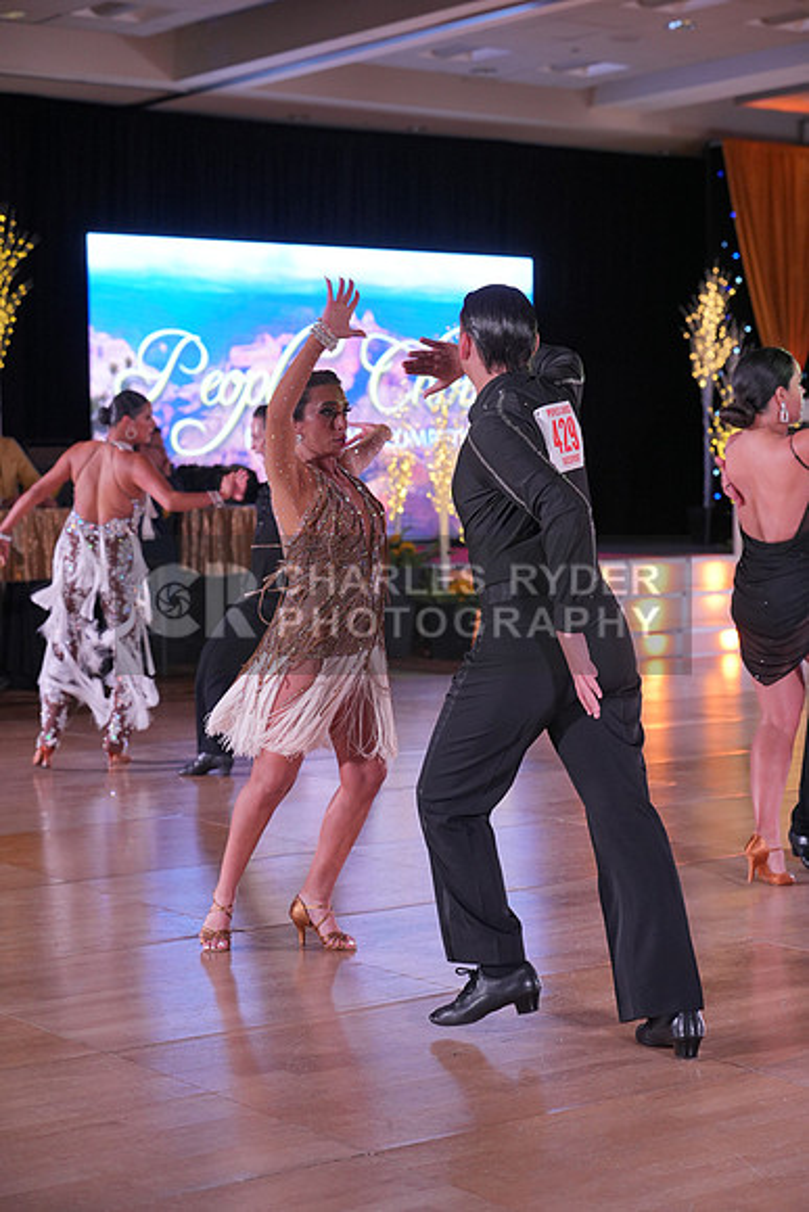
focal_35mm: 68
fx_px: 2291
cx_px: 404
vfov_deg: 29.6
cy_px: 606
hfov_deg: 20.0
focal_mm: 68
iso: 1600
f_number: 4
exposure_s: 1/400
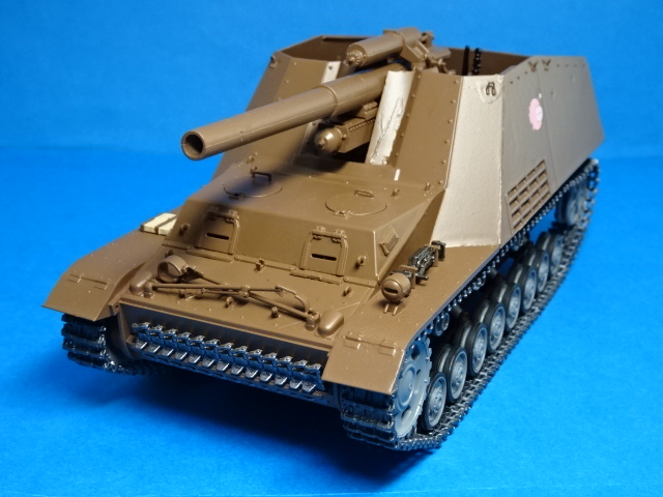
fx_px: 1073
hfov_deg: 34.3
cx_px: 332
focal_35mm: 56
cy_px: 248
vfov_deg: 26.1
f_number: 4.5
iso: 400
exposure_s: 1/60
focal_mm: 9.52
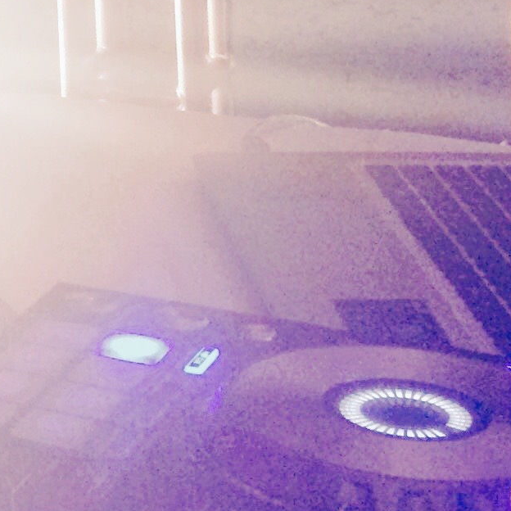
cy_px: -385
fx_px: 2238
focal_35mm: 134
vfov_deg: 12.1
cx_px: -480
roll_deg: +2.4
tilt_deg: -5.8
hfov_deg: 11.8
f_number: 2.2
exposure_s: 1/24
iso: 320
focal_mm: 4.15
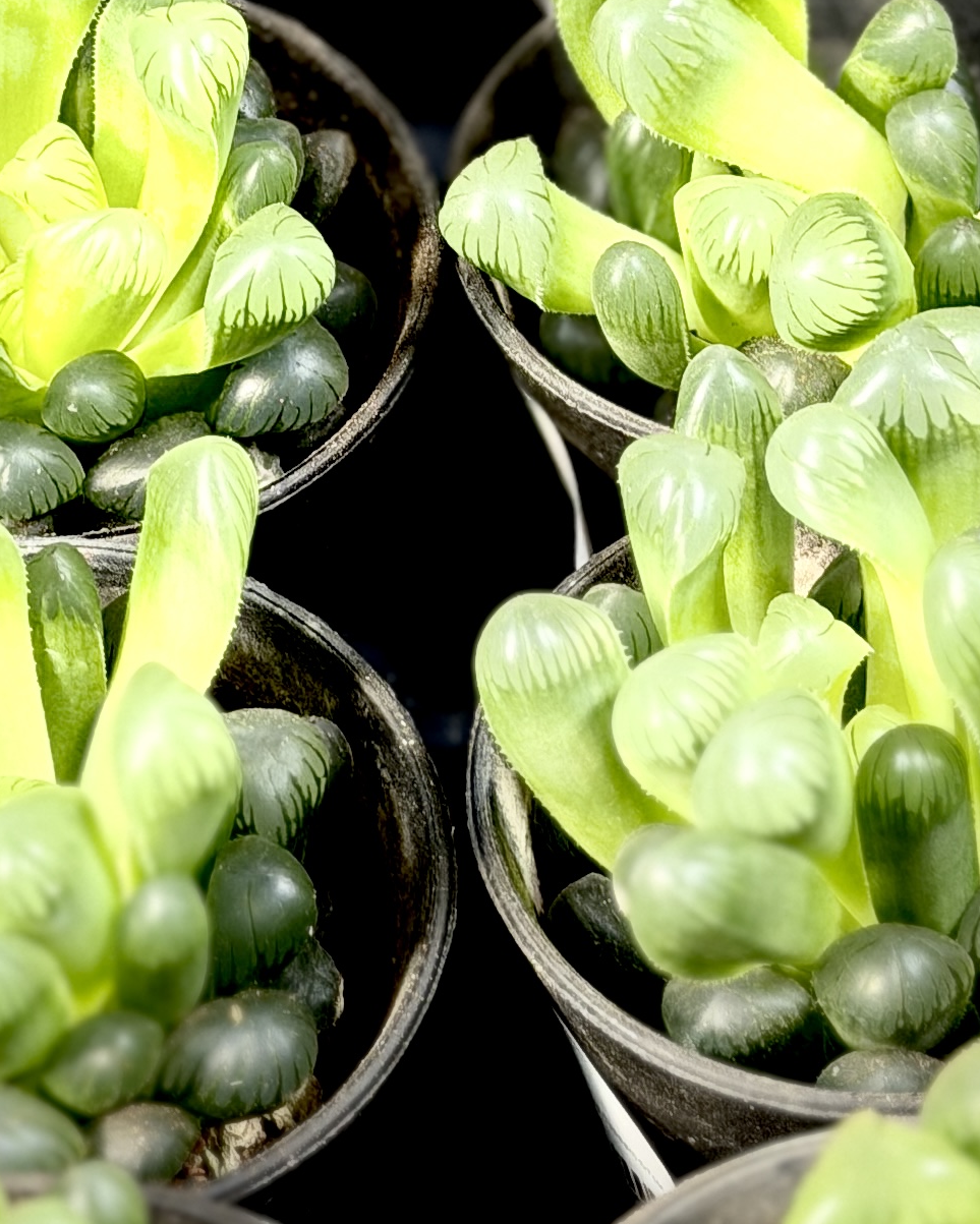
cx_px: 493
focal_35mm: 157
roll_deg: +1.1
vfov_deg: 12.1
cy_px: 11
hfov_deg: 9.8
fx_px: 5690
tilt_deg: -22.3
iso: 100
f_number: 1.78
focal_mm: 6.76
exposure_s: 1/60
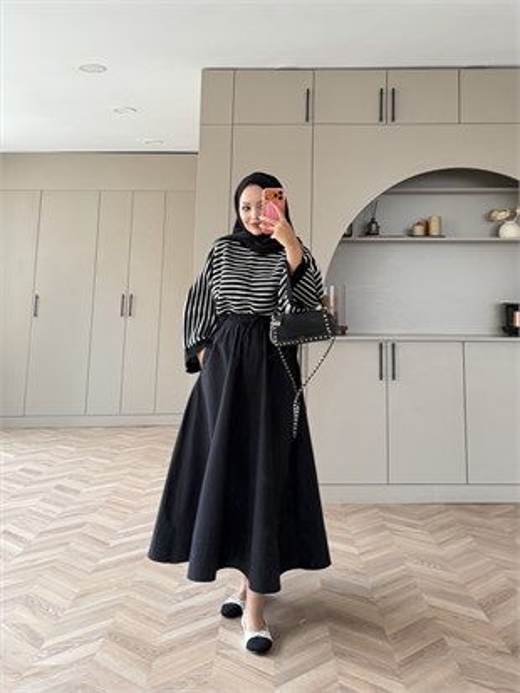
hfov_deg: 56.8
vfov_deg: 71.6
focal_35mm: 24
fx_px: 480
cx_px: 260
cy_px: 346
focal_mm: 6.76
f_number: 1.78
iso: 250
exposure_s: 1/60
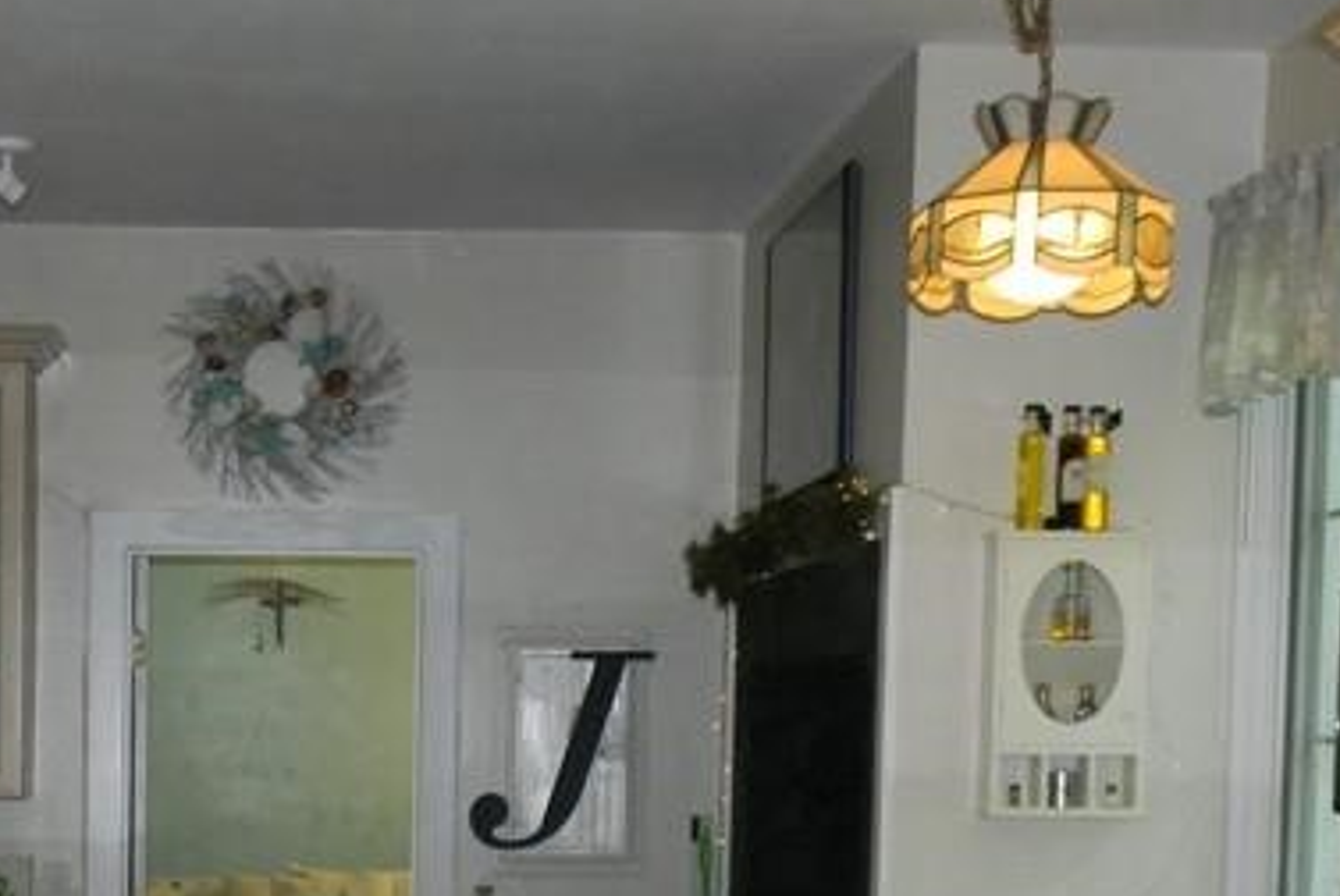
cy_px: 967
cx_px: 299
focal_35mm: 79
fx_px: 2943
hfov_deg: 25.3
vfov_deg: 16.8
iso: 200
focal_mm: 5
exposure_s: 1/26
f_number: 3.5
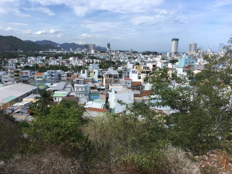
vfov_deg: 48.2
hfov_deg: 61.7
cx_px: 116
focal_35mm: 29
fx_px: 194
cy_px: 87
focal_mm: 4.15
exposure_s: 1/1241
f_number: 2.2
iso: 25
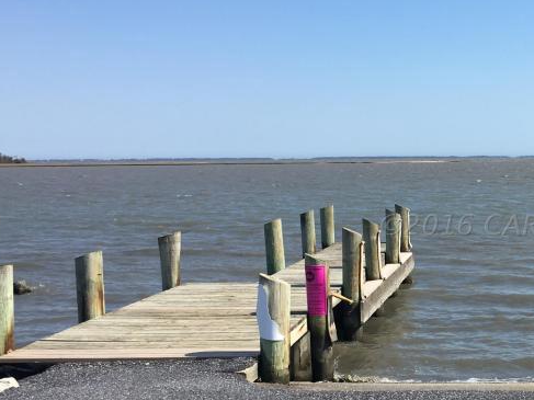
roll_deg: +0.2
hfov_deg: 30.2
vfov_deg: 24.0
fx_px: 941
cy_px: 225
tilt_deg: -3.7
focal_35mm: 61
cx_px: 491
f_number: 2.2
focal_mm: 4.15
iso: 25
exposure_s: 1/1672
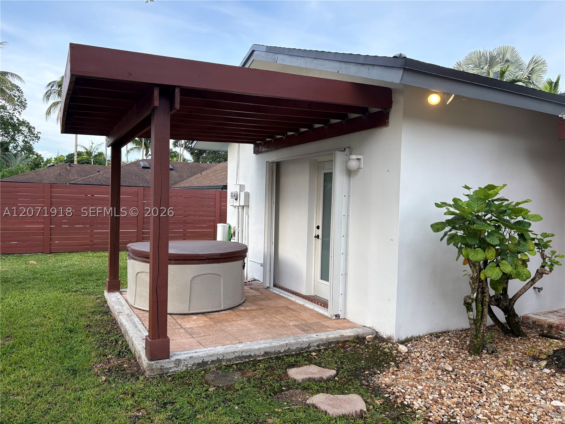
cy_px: 212
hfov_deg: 67.3
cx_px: 282
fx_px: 424
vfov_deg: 53.1
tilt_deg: -1.5
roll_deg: -0.8
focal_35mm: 26
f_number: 1.6
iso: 64
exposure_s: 1/465
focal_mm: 5.96
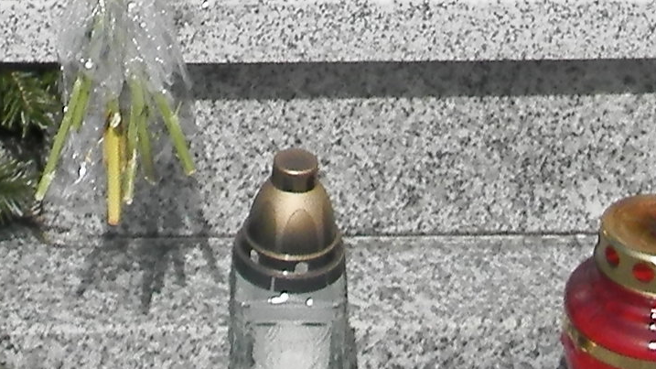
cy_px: -521
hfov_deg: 12.3
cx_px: 200
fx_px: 3043
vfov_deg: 6.6
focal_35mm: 175
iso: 80
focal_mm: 4.5
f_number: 8.7
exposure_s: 1/250
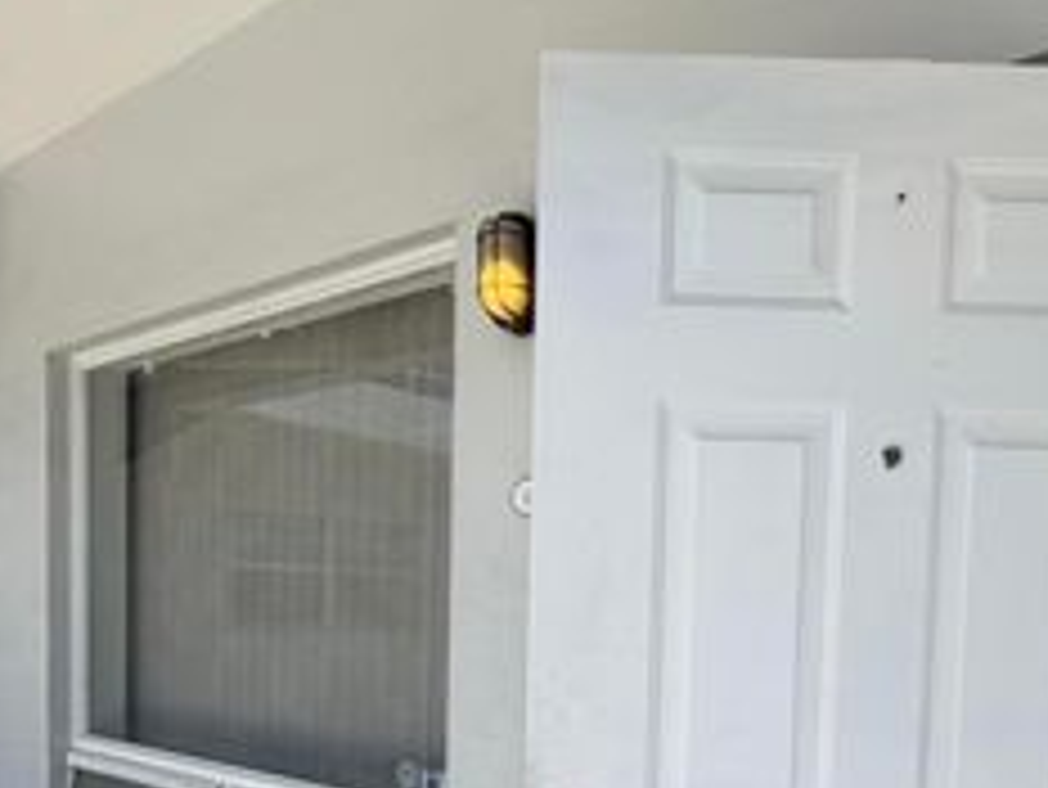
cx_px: 652
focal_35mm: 30
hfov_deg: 59.2
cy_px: 678
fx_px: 909
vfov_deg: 43.6
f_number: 2.2
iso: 40
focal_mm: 2.22
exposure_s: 1/770
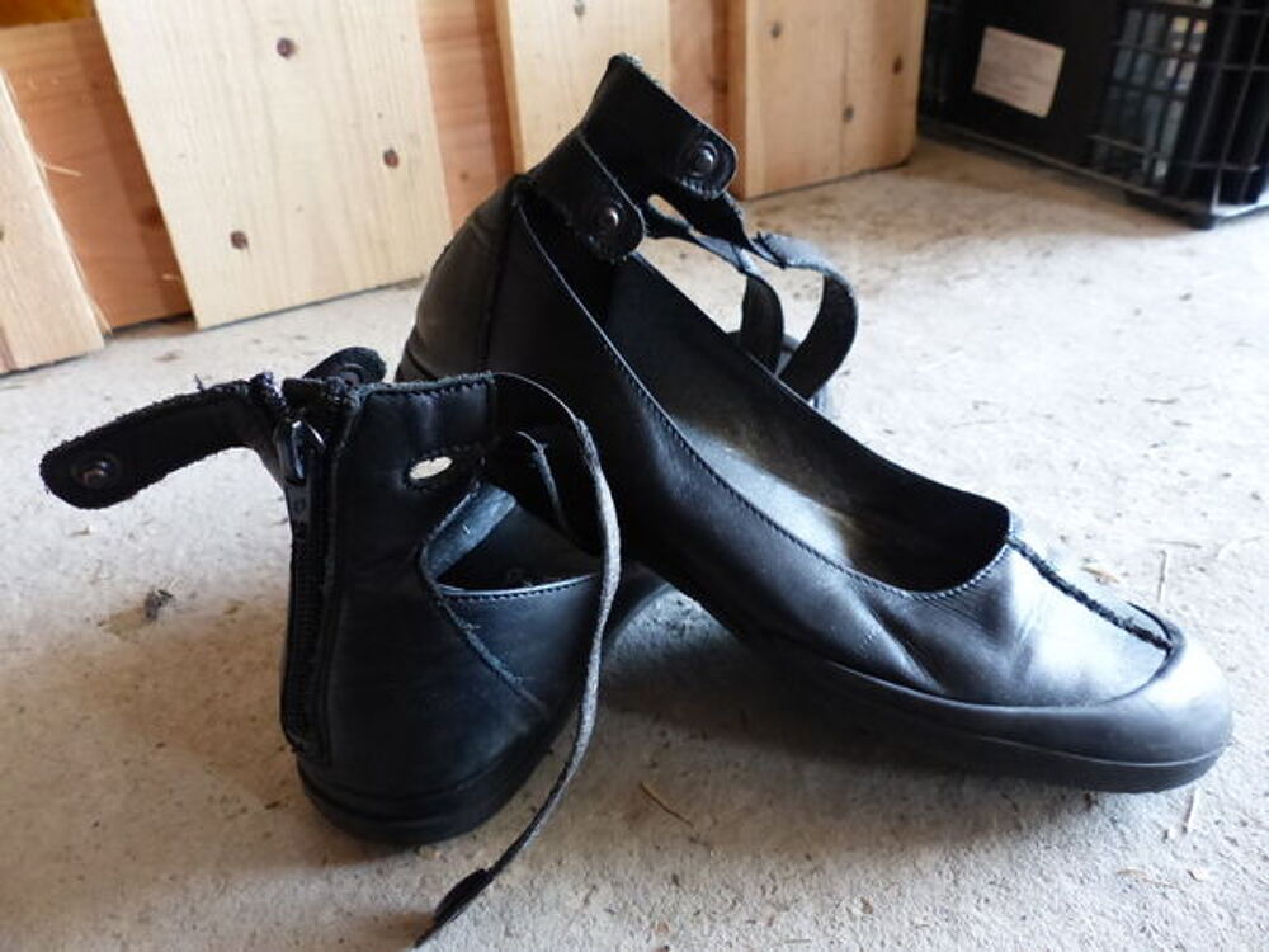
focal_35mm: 25
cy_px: 476
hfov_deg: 69.4
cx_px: 634
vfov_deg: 54.9
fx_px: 916
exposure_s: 1/50
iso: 800
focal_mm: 4.5
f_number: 2.8
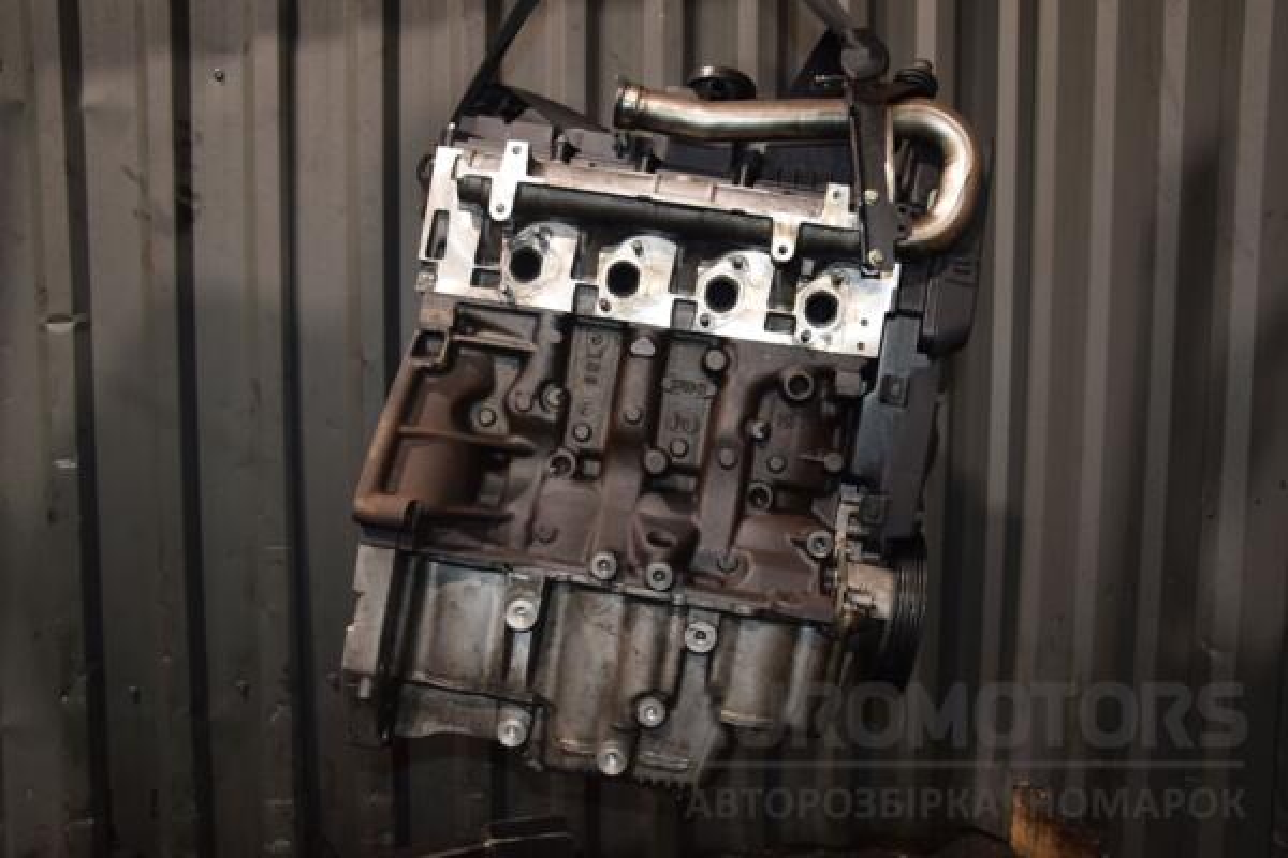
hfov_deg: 59.5
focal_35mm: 32
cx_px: 644
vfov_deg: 41.7
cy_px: 429
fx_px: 1127
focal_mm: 21
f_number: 5
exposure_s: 1/60
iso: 800
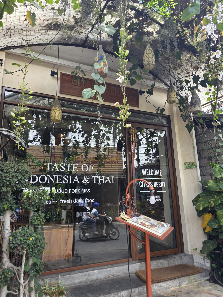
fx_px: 198
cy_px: 148
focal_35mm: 23
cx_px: 112
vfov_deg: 73.9
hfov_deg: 58.9
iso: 40
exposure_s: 1/359
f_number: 1.7
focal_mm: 6.3
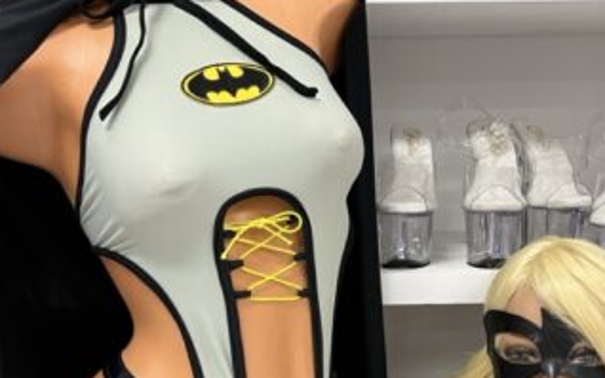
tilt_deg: -14.0
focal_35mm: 52
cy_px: 344
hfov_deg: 38.8
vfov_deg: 24.2
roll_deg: +0.7
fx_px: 858
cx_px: 341
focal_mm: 5.1
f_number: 1.6
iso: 200
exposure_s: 1/60
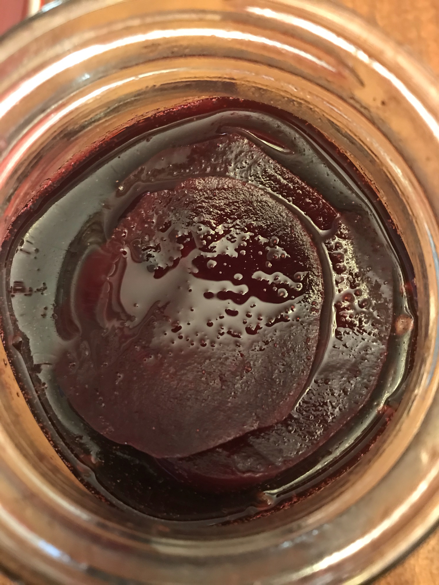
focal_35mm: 28
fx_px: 473
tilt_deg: -83.7
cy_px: 292
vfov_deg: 63.4
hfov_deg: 49.7
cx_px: 220
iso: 100
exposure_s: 1/5
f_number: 1.8
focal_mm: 3.99
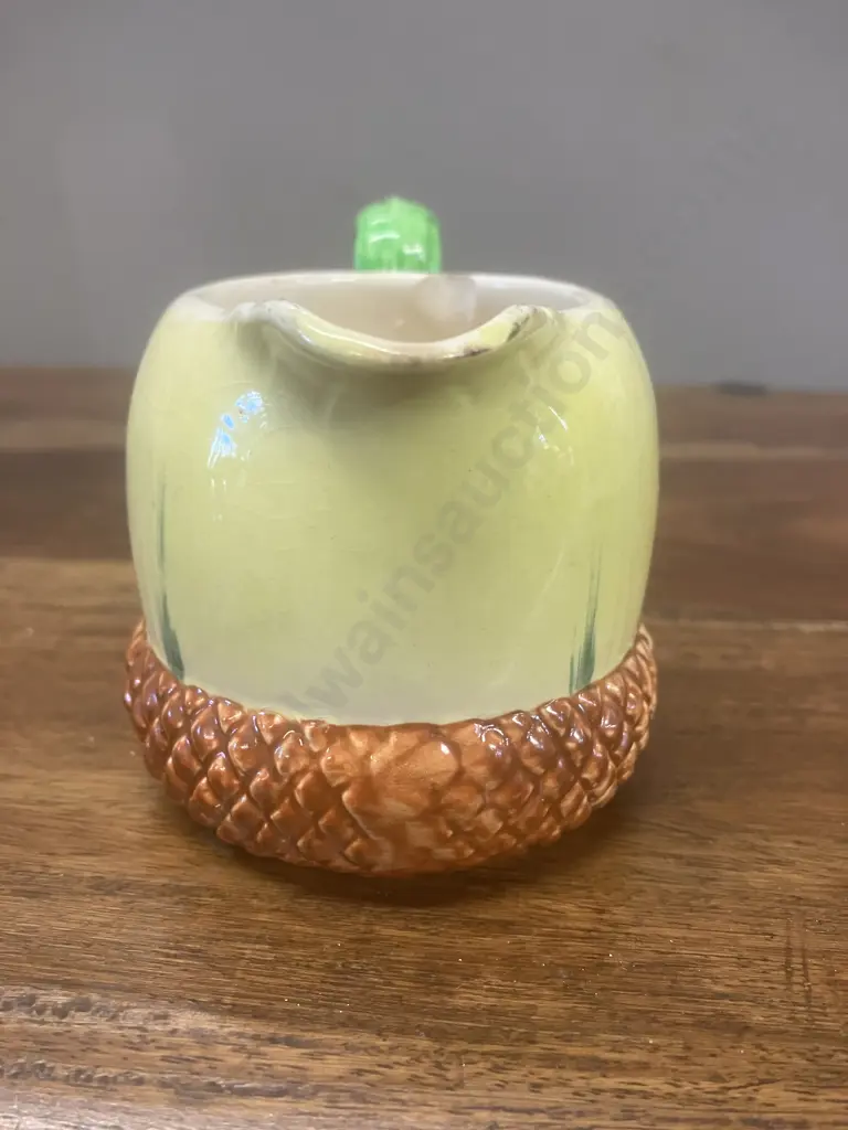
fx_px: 915
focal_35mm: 28
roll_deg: -0.3
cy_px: 565
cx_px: 424
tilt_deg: -21.1
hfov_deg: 49.7
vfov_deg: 63.4
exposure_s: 1/50
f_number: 1.8
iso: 200
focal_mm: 3.99
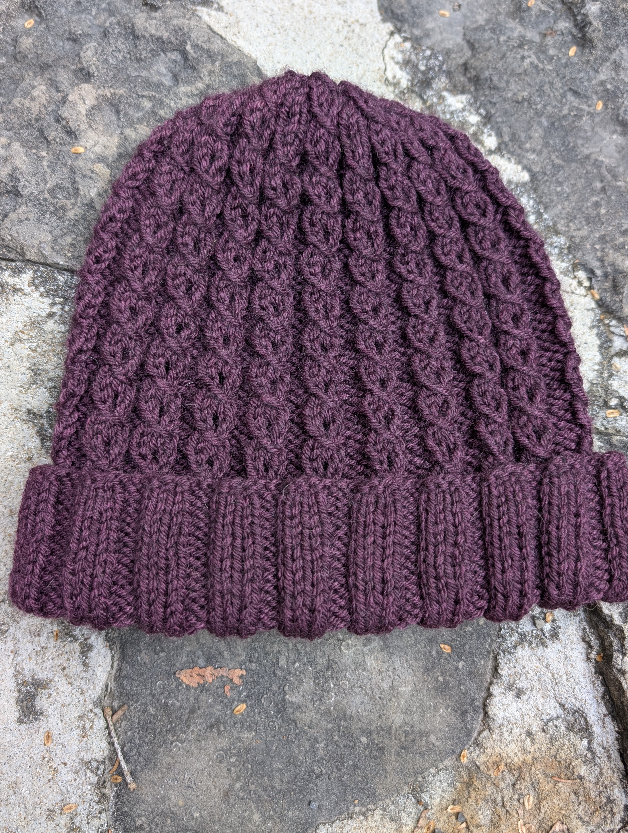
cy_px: 408
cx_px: 326
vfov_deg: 67.2
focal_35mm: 26
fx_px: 627
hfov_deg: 53.2
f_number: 1.68
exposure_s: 1/58.2
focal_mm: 6.9
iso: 37
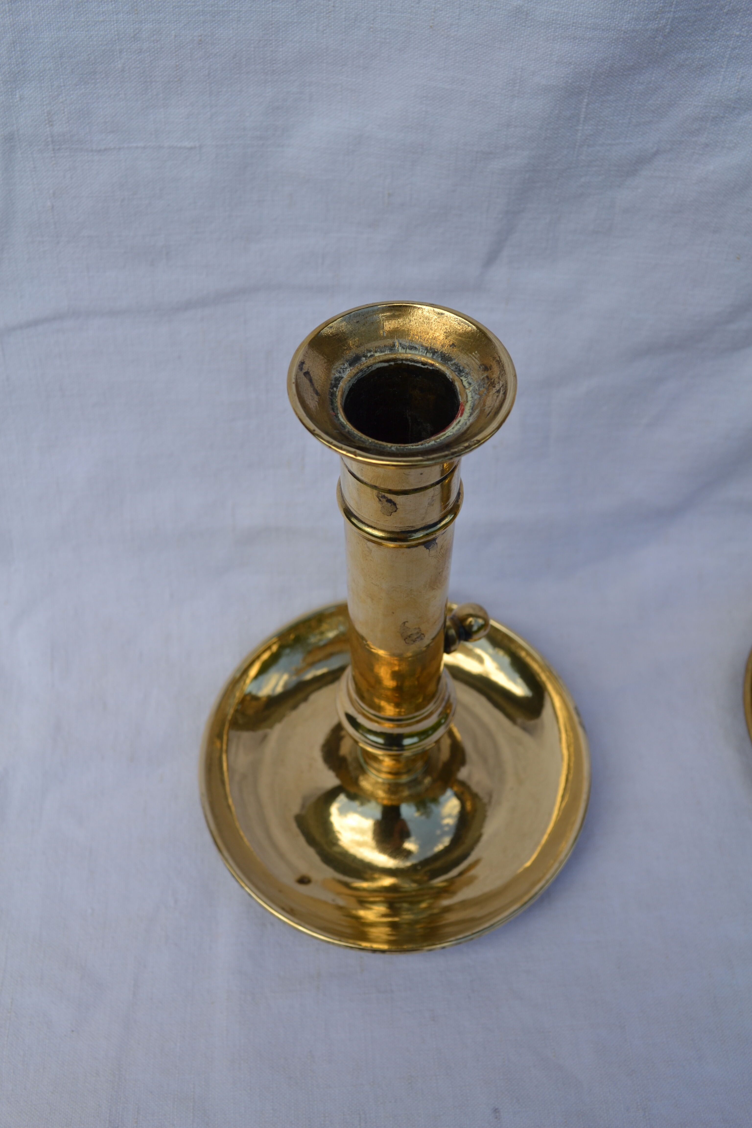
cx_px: 376
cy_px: 564
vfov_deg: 53.1
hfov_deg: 36.9
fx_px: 1128
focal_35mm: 36
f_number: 7.1
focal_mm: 24
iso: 100
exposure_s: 1/200
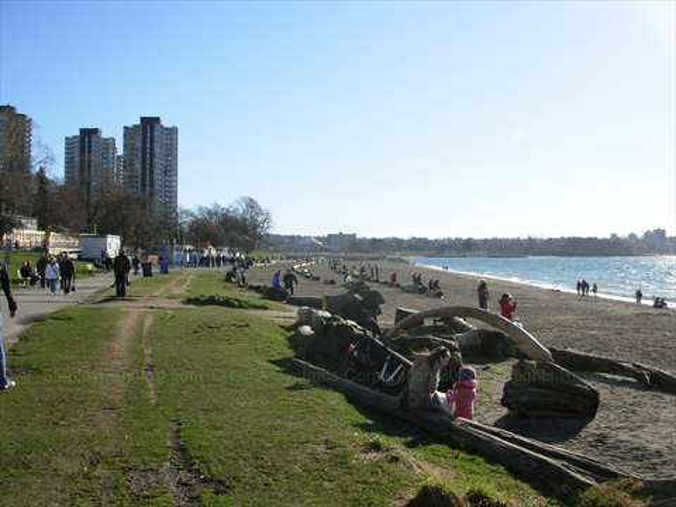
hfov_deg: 49.0
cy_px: 254
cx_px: 338
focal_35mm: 38
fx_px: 742
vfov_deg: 37.7
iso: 50
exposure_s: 1/1024
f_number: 2.9
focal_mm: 6.3
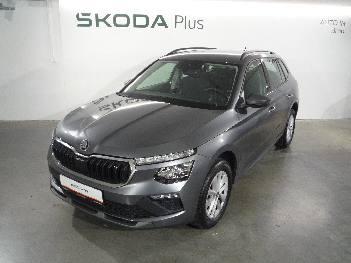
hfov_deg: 60.0
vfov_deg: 46.8
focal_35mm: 30
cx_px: 176
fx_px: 304
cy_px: 132
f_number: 3.3
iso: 250
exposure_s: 1/30
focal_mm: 5.2
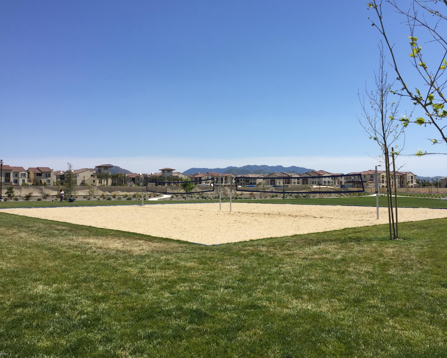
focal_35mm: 31
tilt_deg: +1.4
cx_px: 240
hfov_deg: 57.1
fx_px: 410
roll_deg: -0.3
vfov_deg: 47.1
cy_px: 182
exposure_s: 1/2825
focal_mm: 4.15
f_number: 2.2
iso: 32
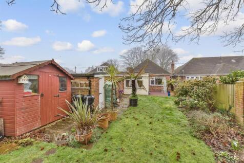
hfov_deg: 100.4
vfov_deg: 77.3
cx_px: 122
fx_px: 102
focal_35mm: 15
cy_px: 82
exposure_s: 1/200
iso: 500
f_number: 7.1
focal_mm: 10
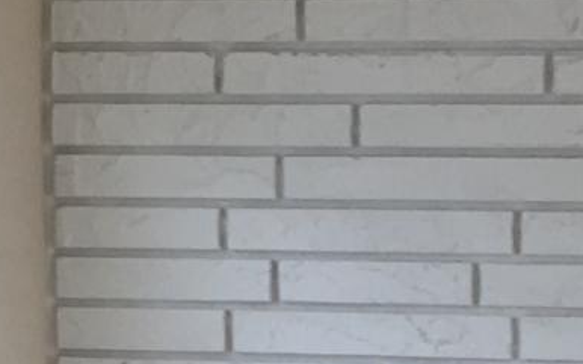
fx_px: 3796
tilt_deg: -13.2
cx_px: 435
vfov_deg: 5.3
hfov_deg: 8.8
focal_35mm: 239
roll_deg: -0.3
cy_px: 991
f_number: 2.2
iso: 25
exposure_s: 1/50
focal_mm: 4.15
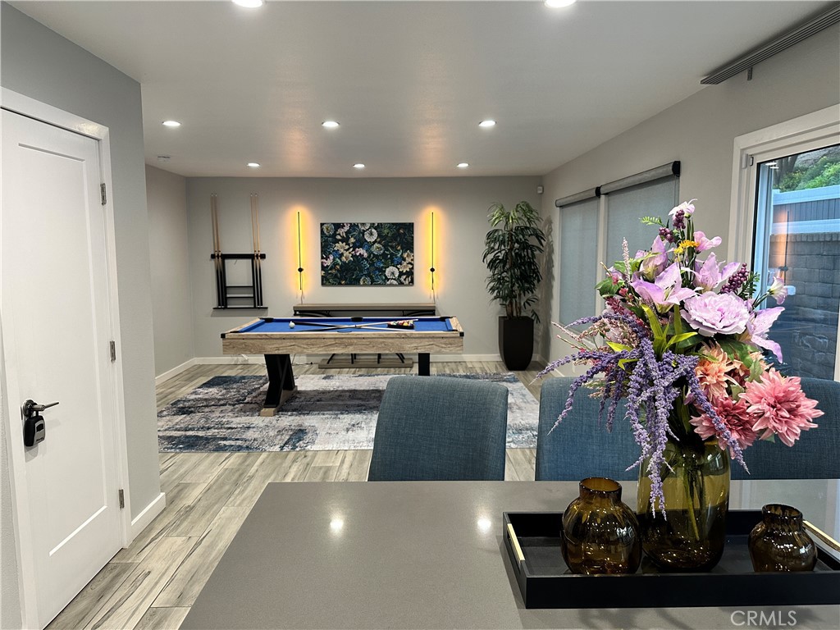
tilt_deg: -5.7
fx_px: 582
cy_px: 315
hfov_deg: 71.6
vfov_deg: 56.8
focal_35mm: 24
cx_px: 420
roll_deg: +0.2
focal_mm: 6.86
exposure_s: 1/60
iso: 200
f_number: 1.78
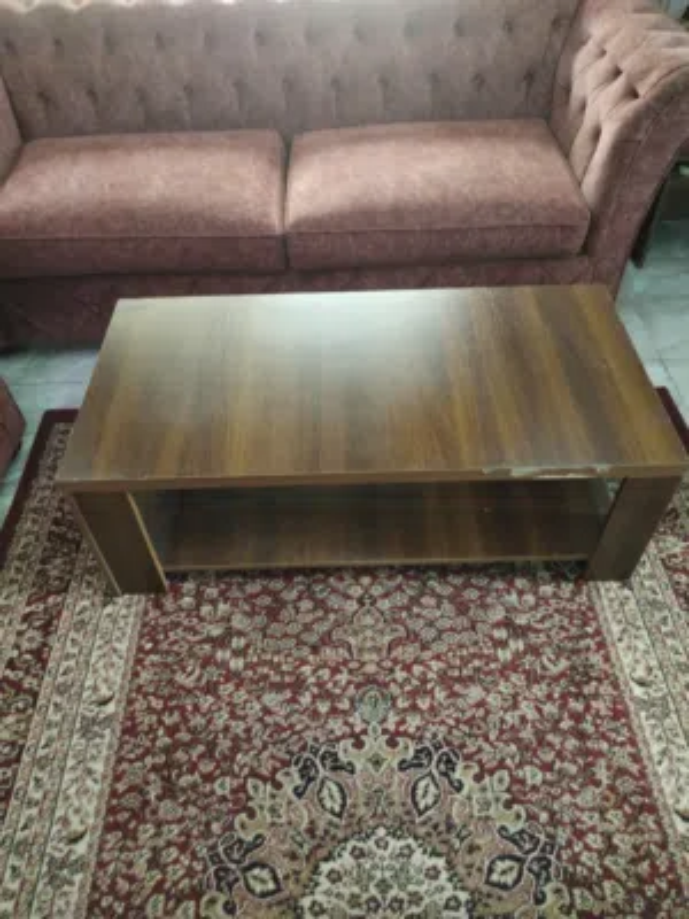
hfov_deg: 48.2
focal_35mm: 29
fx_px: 770
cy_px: 460
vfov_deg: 61.7
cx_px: 344
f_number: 1.8
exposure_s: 1/25
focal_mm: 4.75
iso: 1465
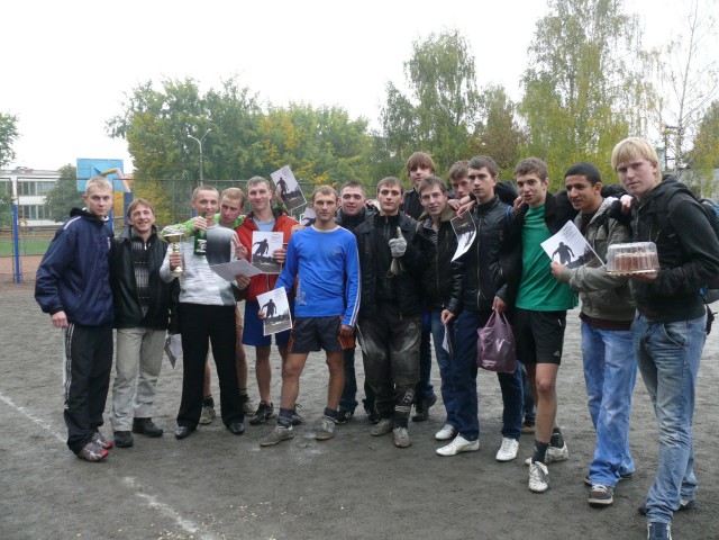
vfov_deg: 40.7
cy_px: 270
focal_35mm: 35
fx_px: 727
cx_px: 360
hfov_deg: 52.6
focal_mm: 7.4
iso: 200
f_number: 2.8
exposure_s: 1/125
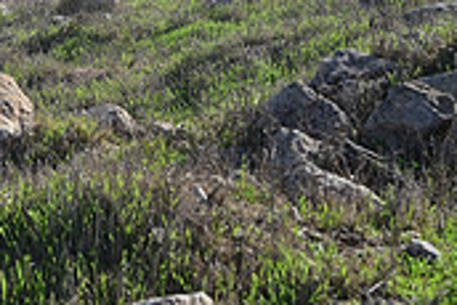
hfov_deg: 12.6
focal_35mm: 155
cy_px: -81
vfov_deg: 8.8
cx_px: -234
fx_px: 1969
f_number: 3.5
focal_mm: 46
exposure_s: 1/2000
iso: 140
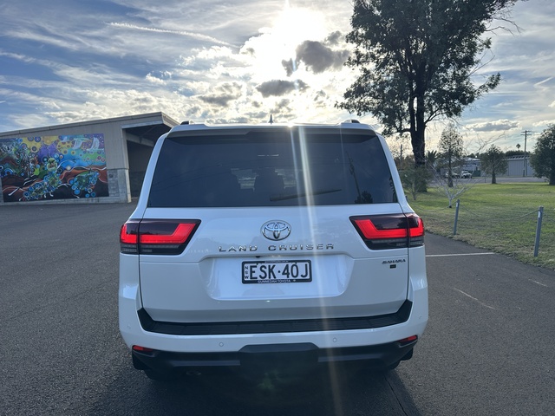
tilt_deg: -4.5
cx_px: 278
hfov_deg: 71.6
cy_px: 208
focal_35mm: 24
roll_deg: +2.8
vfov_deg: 56.8
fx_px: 385
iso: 80
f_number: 1.78
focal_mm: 6.86
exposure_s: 1/2967
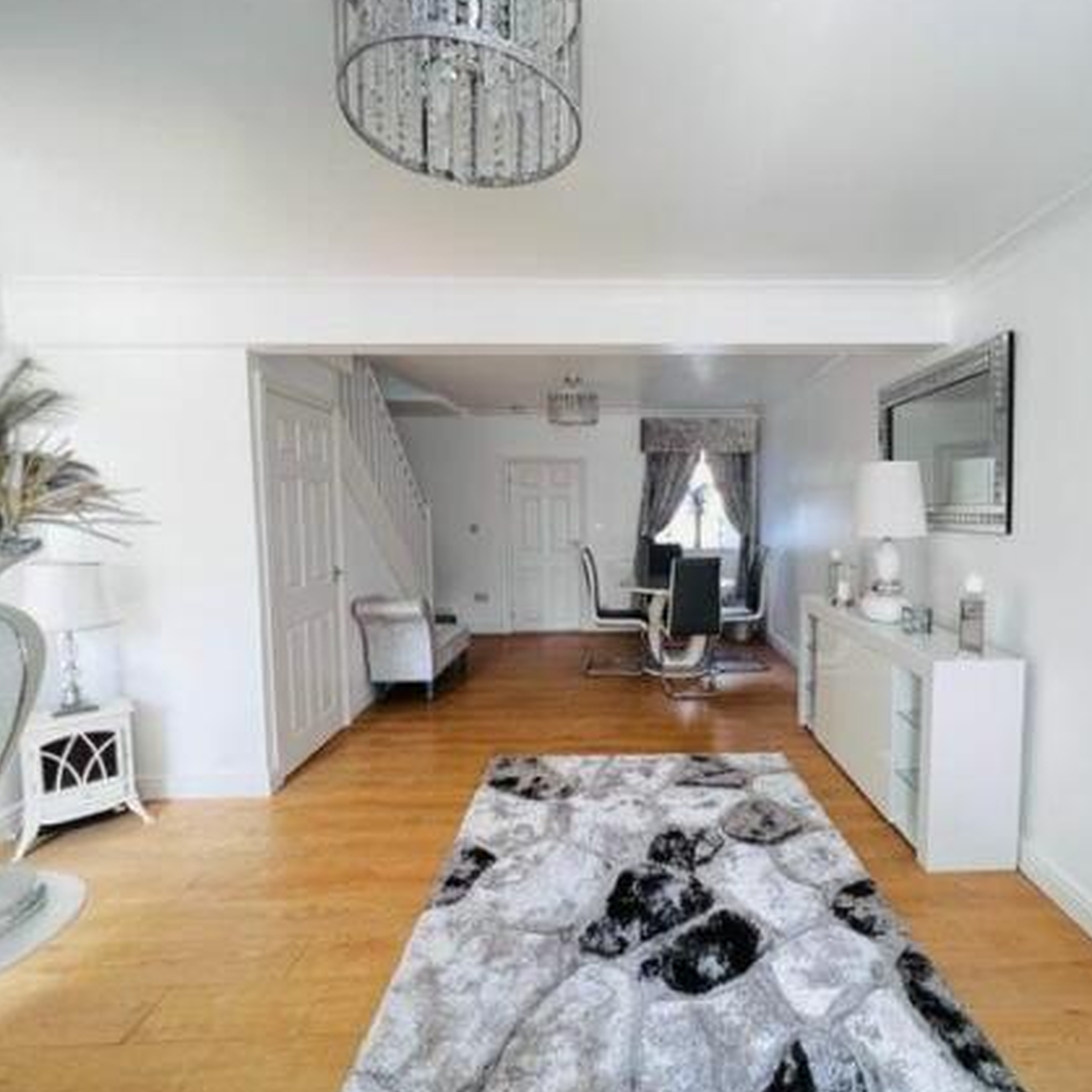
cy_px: 551
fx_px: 571
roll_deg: +0.2
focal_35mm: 16
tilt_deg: -4.9
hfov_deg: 86.8
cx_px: 629
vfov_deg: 87.4
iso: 250
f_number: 1.8
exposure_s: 1/92
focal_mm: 1.57
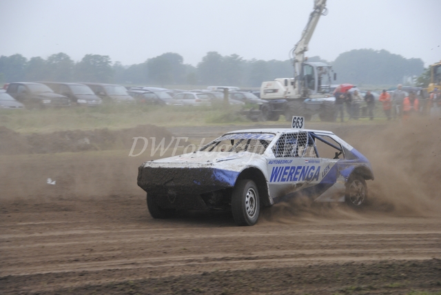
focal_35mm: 135
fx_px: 1655
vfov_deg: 10.2
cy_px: 148
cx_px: 220
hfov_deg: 15.2
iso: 450
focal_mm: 90
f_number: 5.3
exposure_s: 1/500
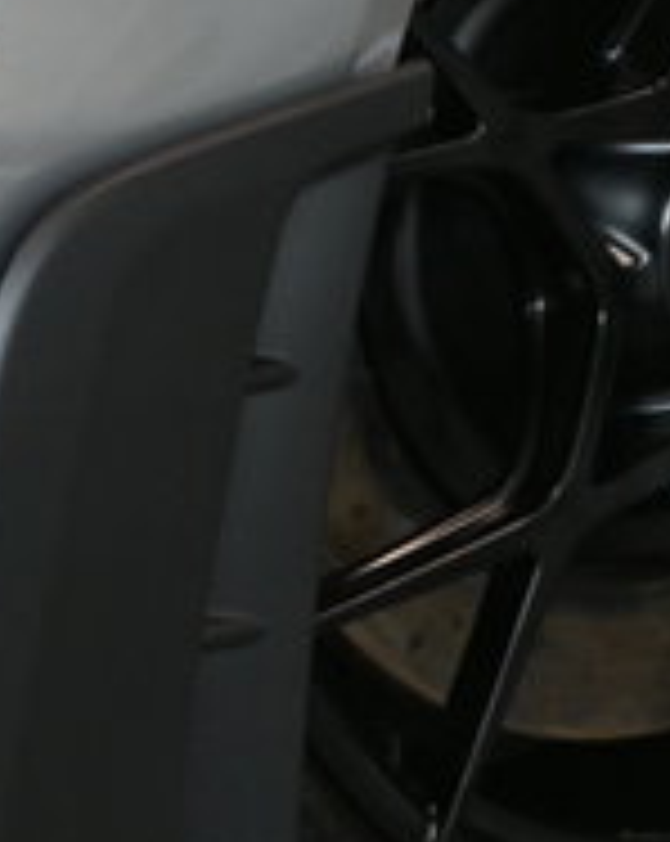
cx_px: -250
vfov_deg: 10.1
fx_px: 4744
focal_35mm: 191
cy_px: 144
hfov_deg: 8.0
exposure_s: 1/250
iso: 400
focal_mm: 33
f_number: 5
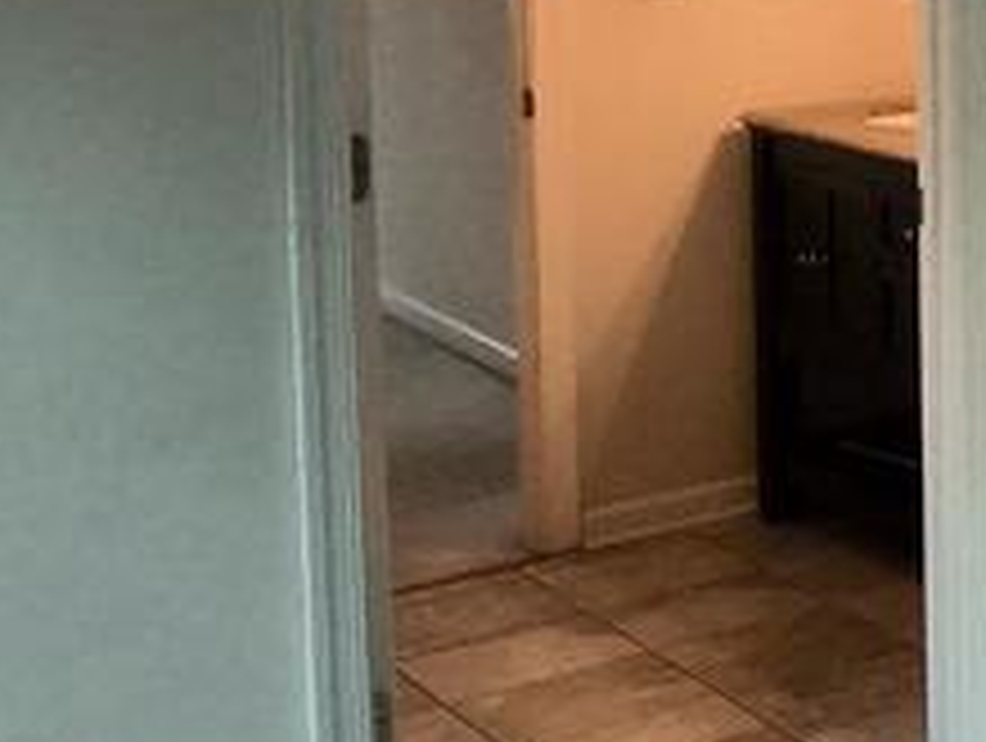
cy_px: -63
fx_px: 1598
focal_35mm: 56
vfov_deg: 24.5
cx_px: 2161
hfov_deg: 17.2
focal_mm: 2.13
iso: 543
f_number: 2.2
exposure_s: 1/120
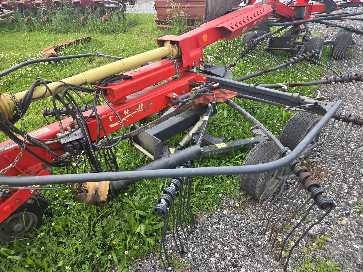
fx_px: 241
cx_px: 182
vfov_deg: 58.9
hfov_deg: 73.9
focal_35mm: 23
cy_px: 136
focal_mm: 5.4
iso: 25
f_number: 1.8
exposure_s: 1/606
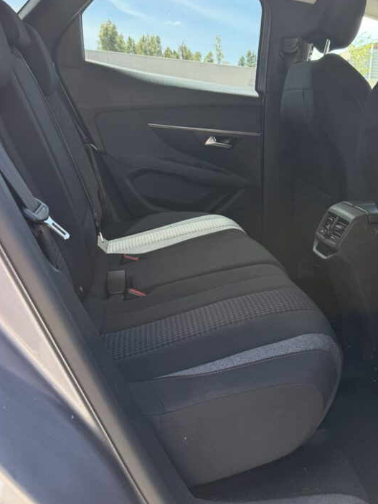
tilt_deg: -12.6
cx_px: 245
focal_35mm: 35
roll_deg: -2.5
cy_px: 210
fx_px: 509
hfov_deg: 40.3
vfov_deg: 52.4
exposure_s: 1/199
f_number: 1.78
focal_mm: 6.76
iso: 80
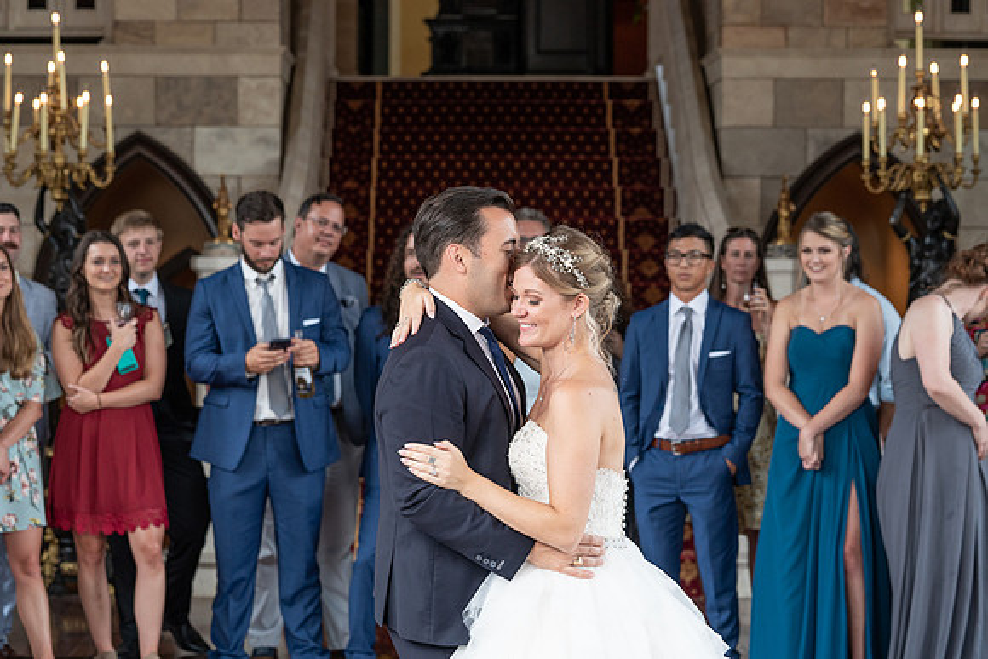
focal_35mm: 96
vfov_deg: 14.2
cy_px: 310
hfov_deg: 21.2
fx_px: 2639
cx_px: 523
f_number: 5
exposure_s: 1/200
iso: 1000
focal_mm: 89
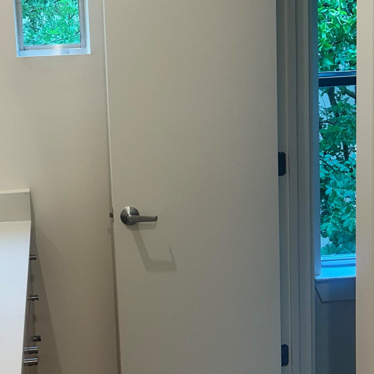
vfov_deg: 32.7
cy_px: 157
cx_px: 69
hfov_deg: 31.8
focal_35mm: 52
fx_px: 636
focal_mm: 5.7
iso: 80
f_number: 1.5
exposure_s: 1/120
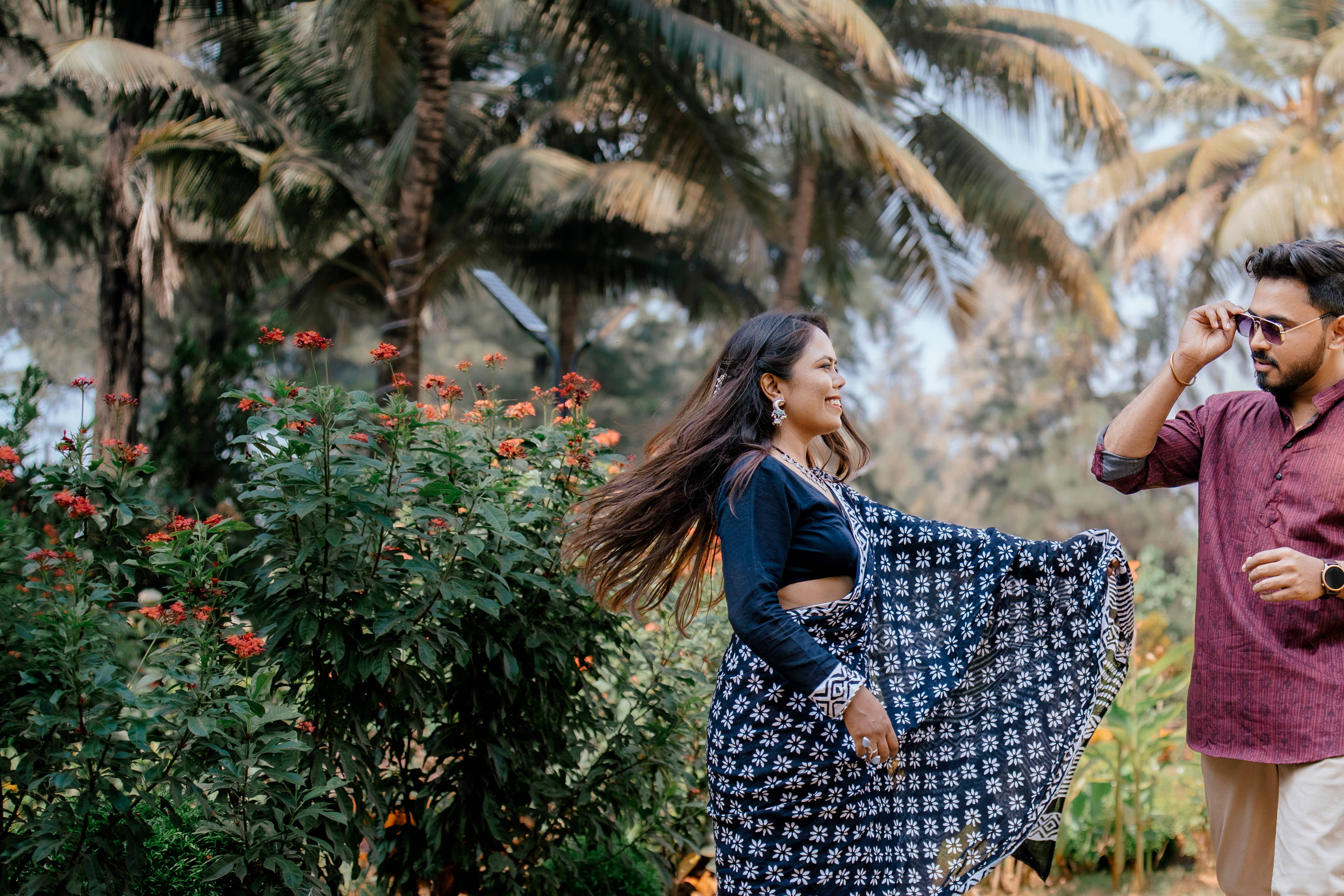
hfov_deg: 32.6
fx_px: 2240
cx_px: 1049
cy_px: 658
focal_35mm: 60
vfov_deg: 22.4
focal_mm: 35
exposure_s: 1/640
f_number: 2
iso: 100
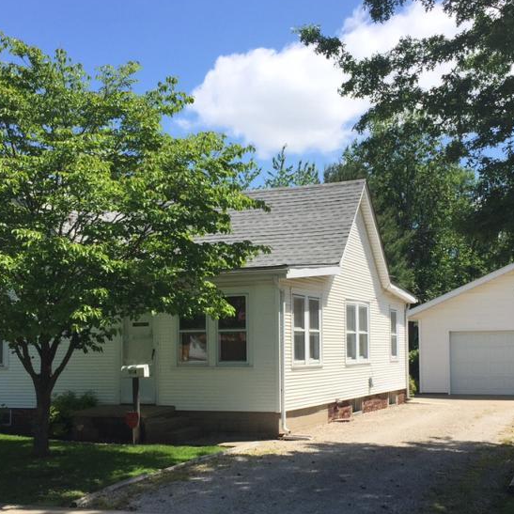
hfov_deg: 35.3
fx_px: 806
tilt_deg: +1.1
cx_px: 279
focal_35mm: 48
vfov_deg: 35.2
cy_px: 320
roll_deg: +0.2
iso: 32
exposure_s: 1/2083
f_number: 2.2
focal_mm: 4.15
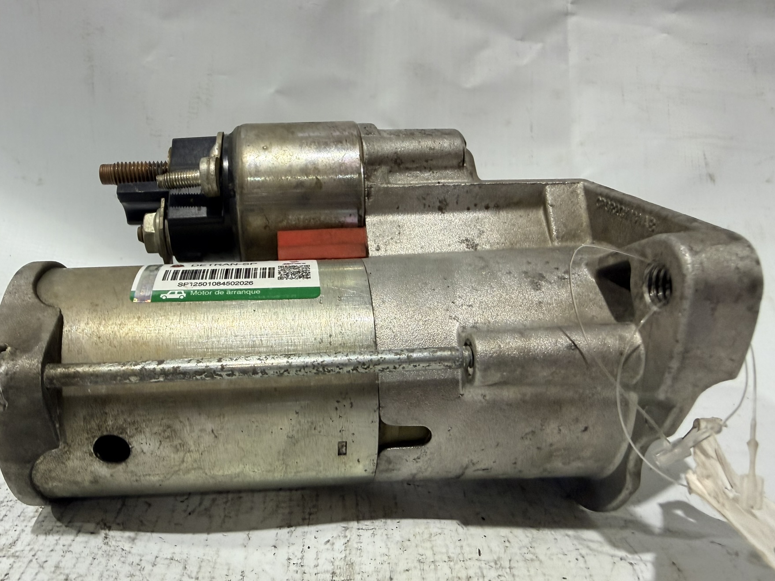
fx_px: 627
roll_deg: -1.4
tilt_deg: -21.2
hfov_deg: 63.3
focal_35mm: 28
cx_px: 353
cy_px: 304
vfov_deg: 49.7
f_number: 2.2
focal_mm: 2.22
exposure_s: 1/120
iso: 250
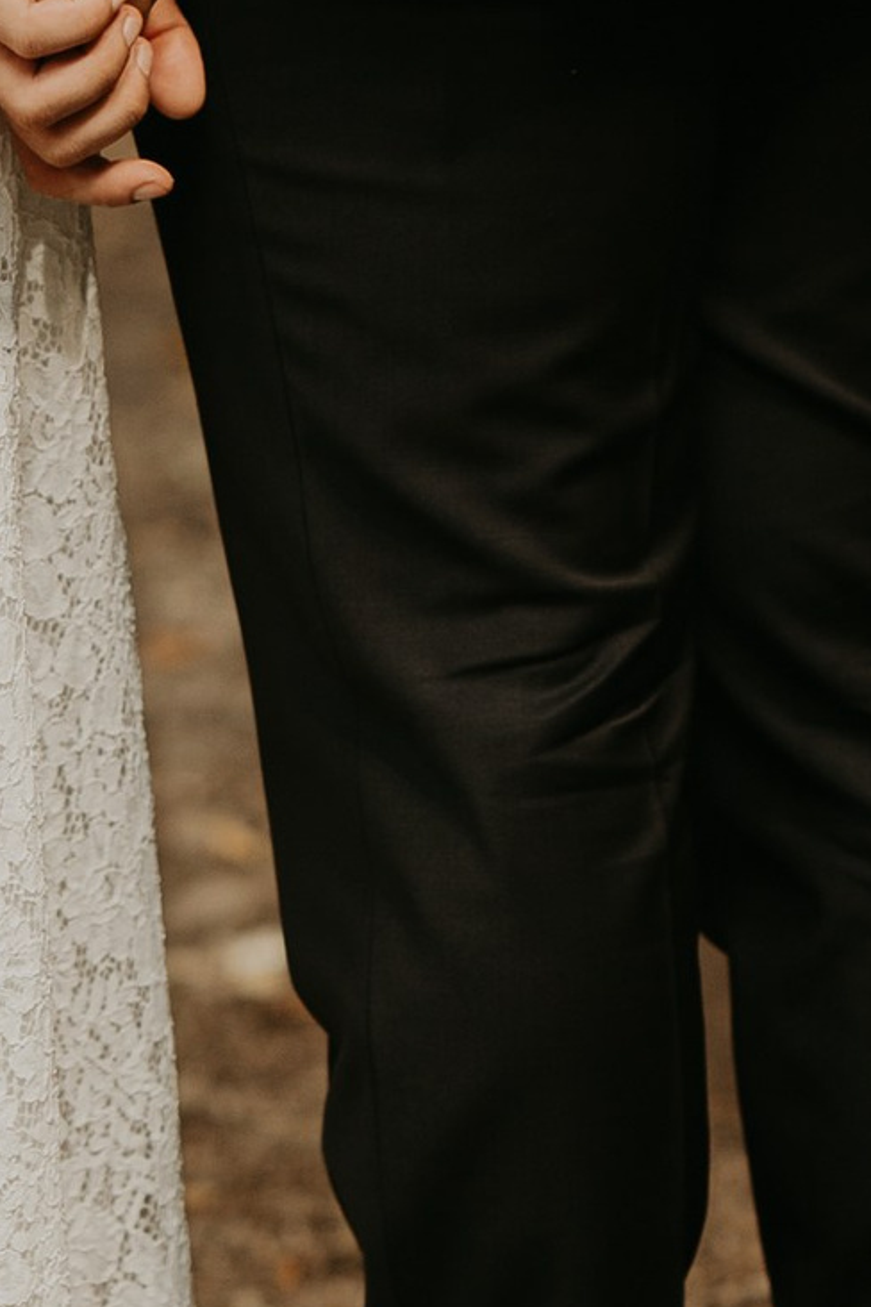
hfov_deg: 3.1
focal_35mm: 446
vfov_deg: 4.6
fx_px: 16185
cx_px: 443
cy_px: -411
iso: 160
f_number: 1.8
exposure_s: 1/160
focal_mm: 85
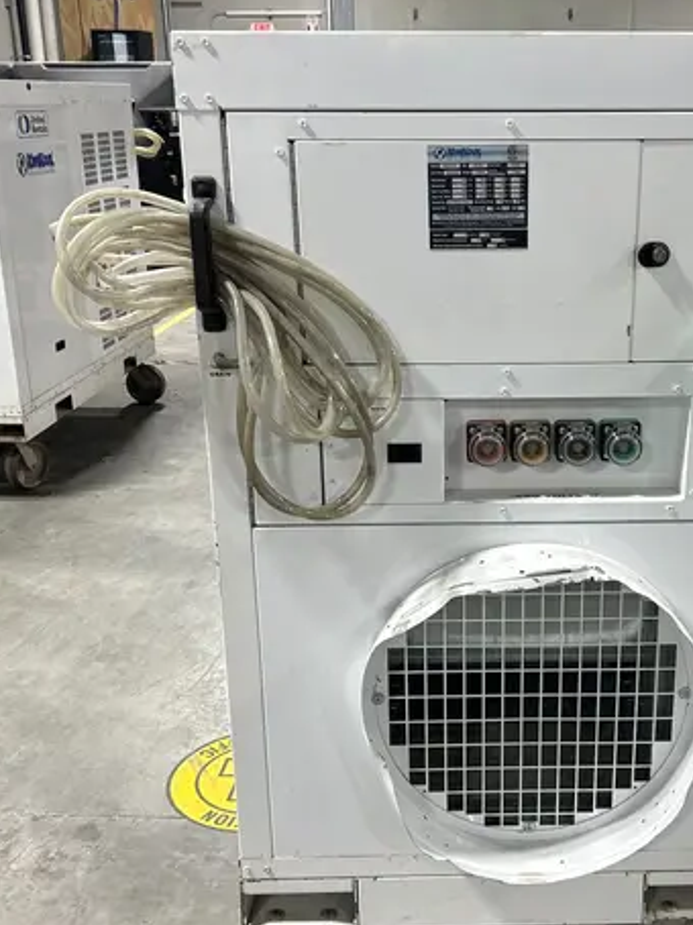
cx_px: 479
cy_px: 492
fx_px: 1122
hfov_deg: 33.9
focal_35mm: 42
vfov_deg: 44.8
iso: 125
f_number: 1.5
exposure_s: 1/120
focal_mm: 5.7
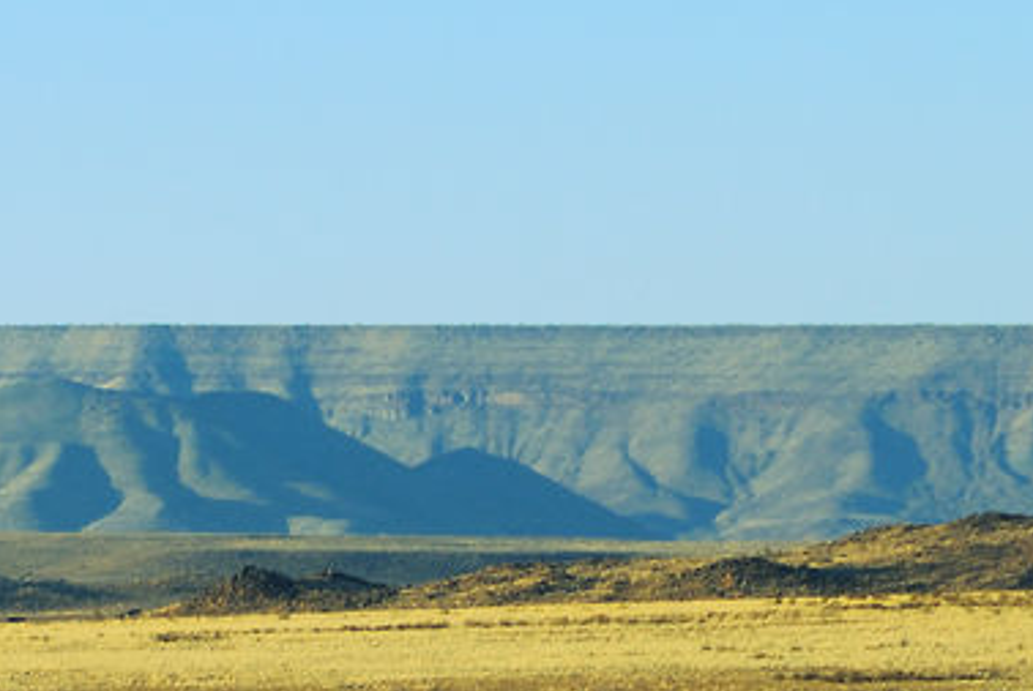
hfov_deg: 2.5
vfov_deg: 1.7
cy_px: 557
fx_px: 23872
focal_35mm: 831
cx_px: -128
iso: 100
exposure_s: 1/80
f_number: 13
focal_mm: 200
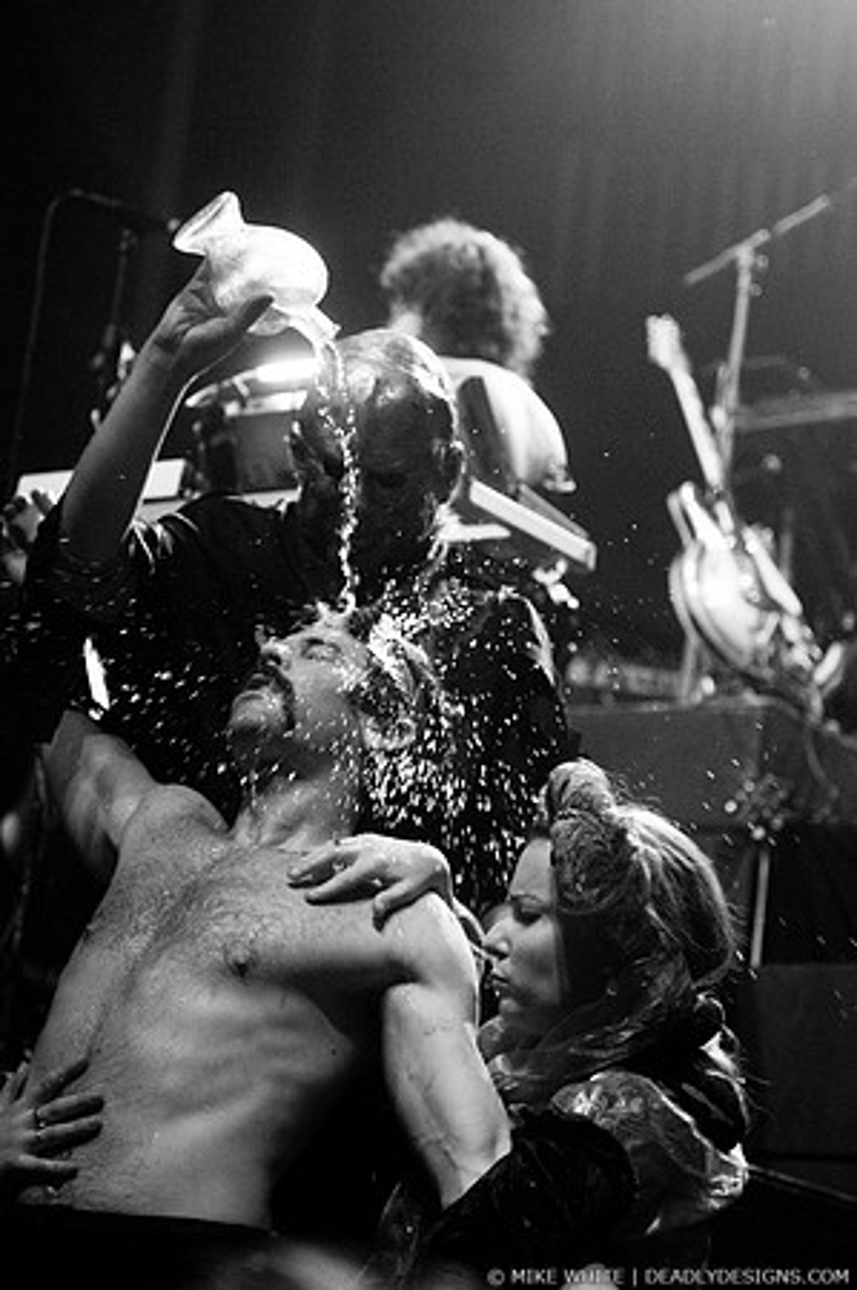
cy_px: 645
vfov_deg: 23.4
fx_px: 3114
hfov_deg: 15.7
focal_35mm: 87
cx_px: 428
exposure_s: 1/320
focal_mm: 58
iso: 640
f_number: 2.8
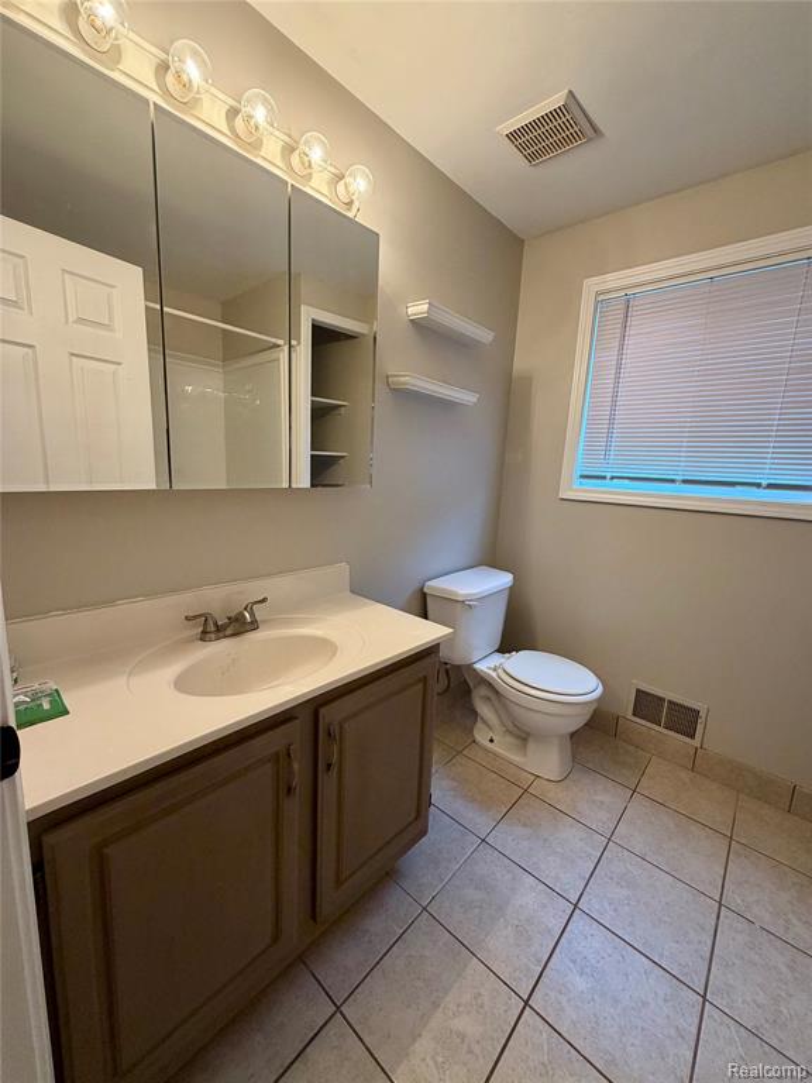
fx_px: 438
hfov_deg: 85.7
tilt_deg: -10.0
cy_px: 542
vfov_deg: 102.1
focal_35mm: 14
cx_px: 406
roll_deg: -3.4
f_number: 2.2
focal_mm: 2.22
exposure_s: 1/60
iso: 200
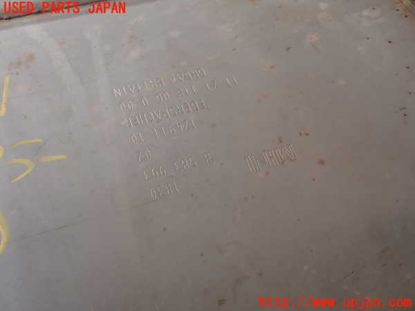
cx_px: 208
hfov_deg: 40.4
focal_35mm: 47
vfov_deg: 30.9
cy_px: 156
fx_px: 563
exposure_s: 1/125
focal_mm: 8.4
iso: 200
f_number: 3.1
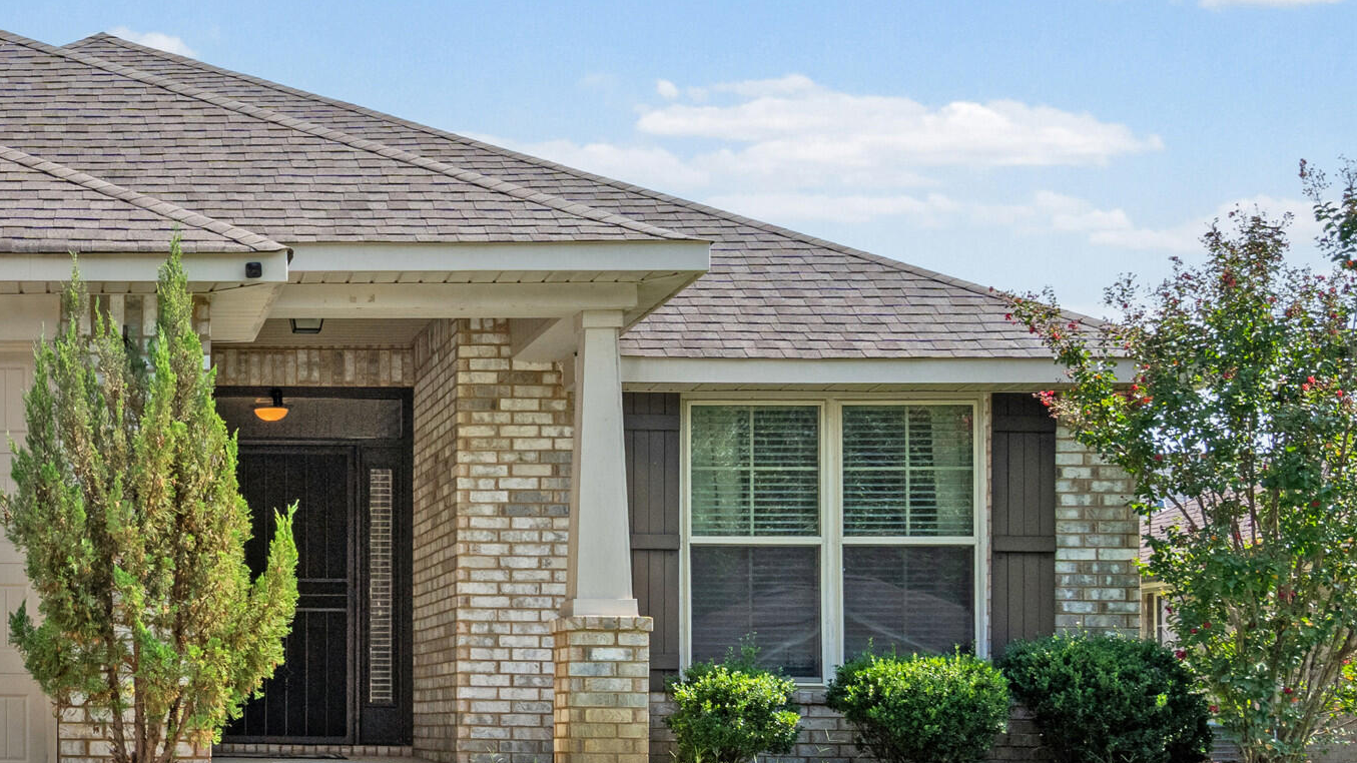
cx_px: 38
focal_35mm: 65
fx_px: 2339
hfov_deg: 30.4
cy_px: 429
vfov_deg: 18.5
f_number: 9.5
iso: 1000
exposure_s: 1/750
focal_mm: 29
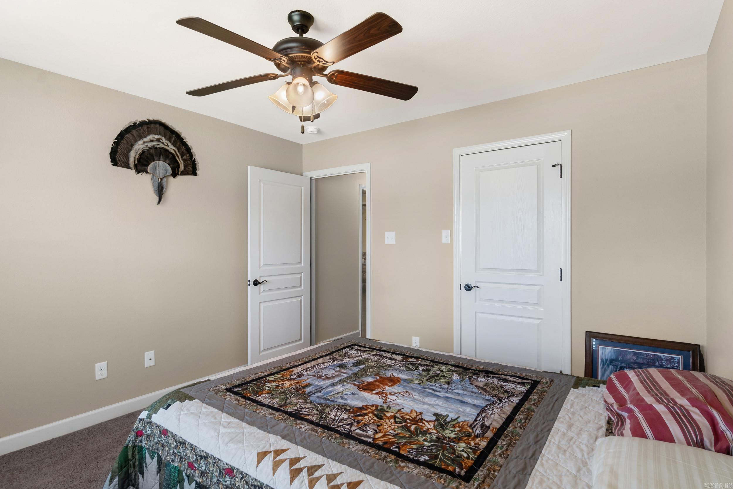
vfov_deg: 67.4
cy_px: 244
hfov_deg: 90.0
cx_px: 366
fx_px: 366
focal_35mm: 18
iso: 250
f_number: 9
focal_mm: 12
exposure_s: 1/25
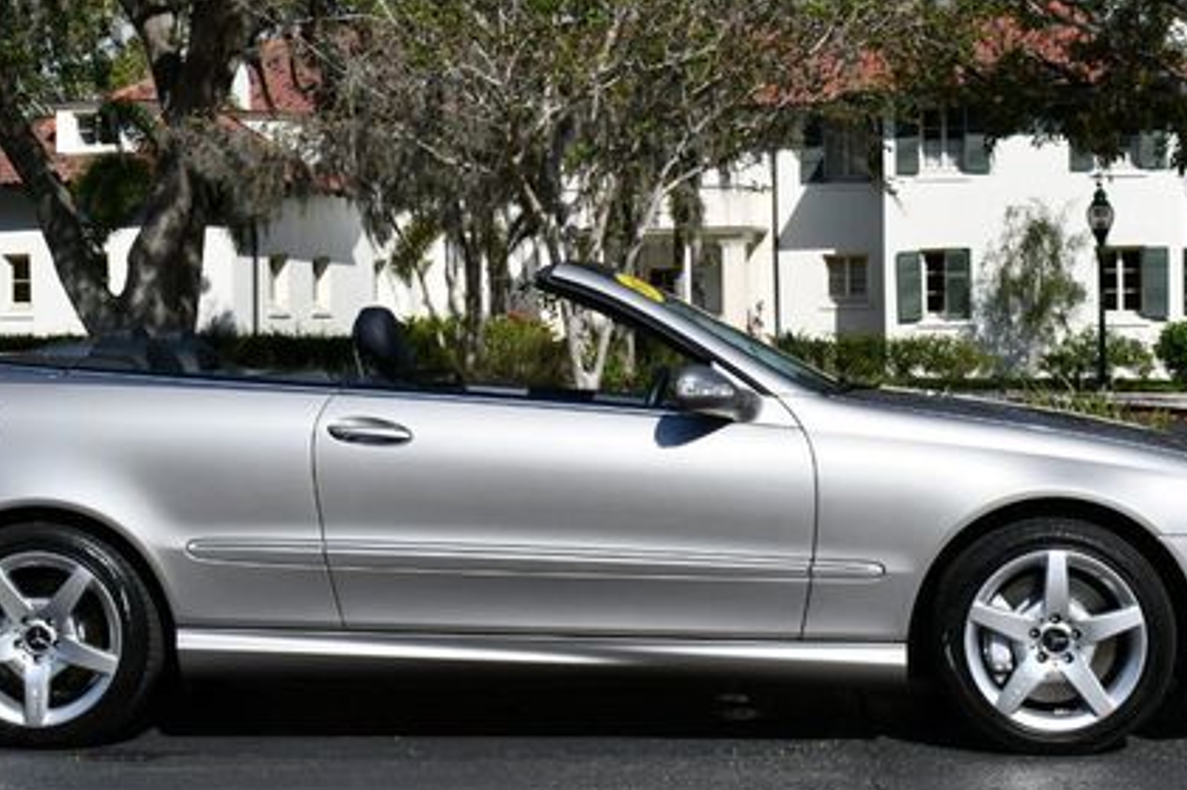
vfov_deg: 19.4
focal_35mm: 70
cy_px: 279
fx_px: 2306
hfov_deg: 28.9
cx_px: 553
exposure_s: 1/400
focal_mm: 31
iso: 100
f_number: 10
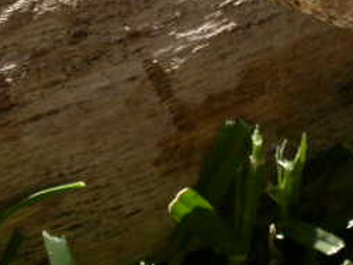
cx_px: 368
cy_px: 3
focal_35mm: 97
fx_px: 989
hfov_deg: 19.5
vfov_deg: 15.0
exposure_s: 1/248
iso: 100
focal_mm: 16.2
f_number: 6.3
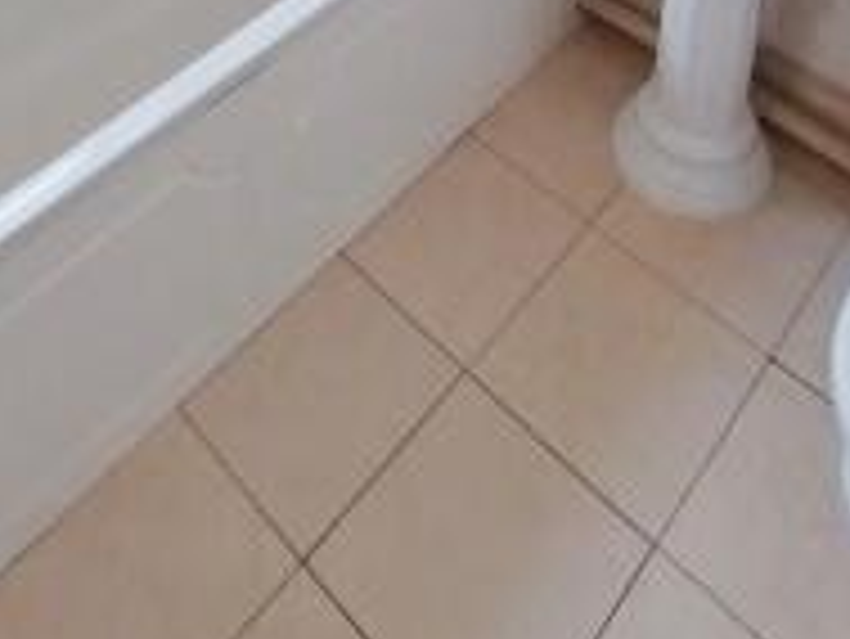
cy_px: -268
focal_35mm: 40
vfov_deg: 27.4
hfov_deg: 46.8
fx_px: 983
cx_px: 438
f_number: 2.2
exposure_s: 1/50.1
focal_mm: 1.13
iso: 80
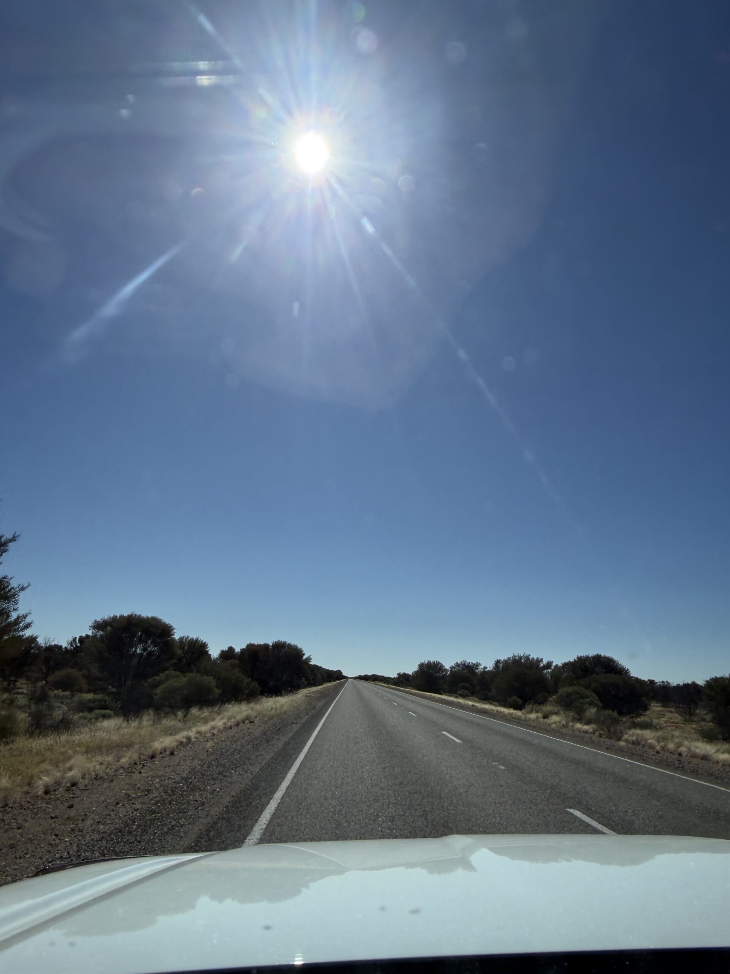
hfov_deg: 56.8
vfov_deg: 71.6
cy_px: 487
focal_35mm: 24
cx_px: 365
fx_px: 675
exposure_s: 1/1274
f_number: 2.2
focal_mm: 2.22
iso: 16
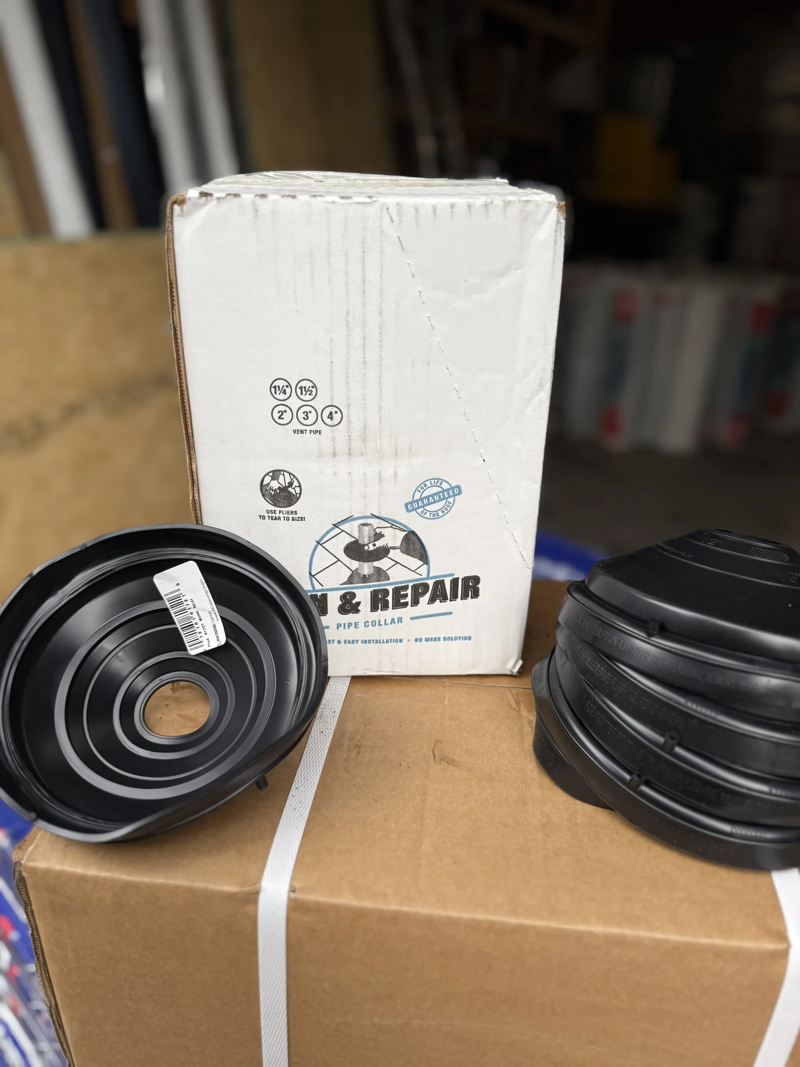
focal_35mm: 24
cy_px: 534
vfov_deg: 71.6
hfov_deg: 56.8
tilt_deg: -23.8
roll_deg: -3.3
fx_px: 740
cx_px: 400
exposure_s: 1/521
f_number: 1.78
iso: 80
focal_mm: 6.76
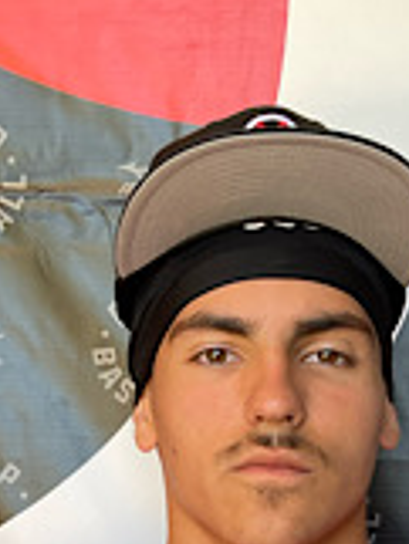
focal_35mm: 72
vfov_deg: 24.3
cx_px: 260
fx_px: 1133
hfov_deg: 20.4
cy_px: 666
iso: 50
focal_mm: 3
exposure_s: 1/122
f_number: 1.8
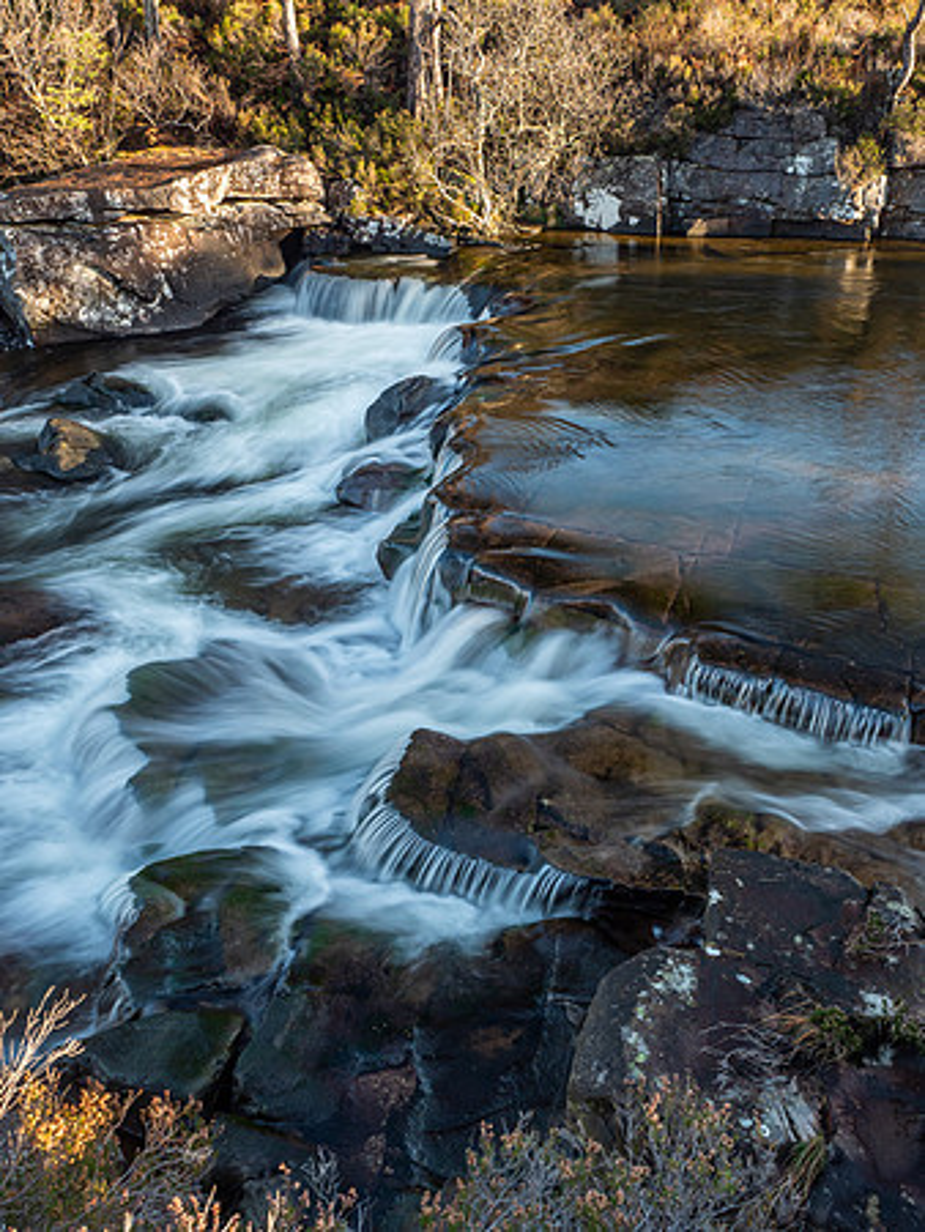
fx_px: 1068
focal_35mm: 30
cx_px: 462
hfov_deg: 46.8
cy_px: 616
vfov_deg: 59.9
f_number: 7.1
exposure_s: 1/1.67
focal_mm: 15
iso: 200
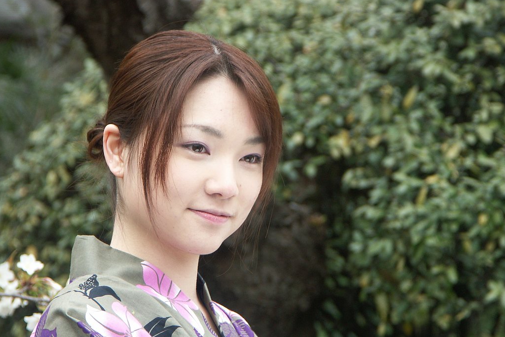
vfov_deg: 6.6
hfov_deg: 9.9
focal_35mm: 208
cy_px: 189
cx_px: 252
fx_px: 2917
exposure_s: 1/250
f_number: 3.5
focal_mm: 50.48
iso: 100
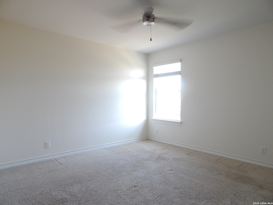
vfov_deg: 58.9
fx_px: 181
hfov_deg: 73.9
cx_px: 136
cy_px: 102
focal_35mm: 23
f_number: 3
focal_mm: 4
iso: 220
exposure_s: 1/30
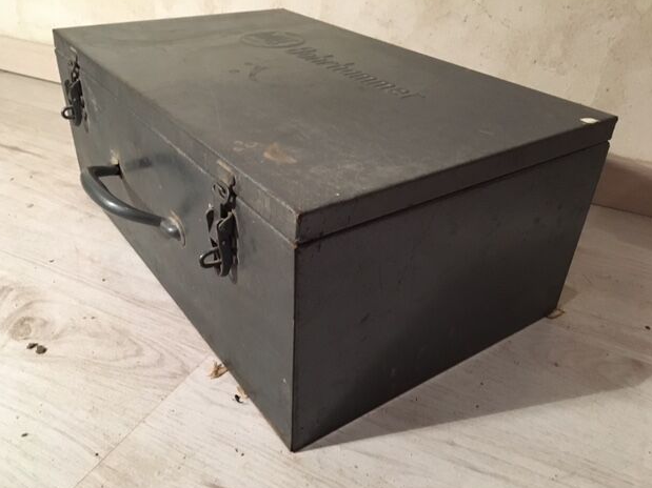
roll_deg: -1.2
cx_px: 320
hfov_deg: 60.0
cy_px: 249
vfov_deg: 46.8
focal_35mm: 30
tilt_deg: -32.1
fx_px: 565
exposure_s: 1/17
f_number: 2.2
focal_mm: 4.15
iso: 250
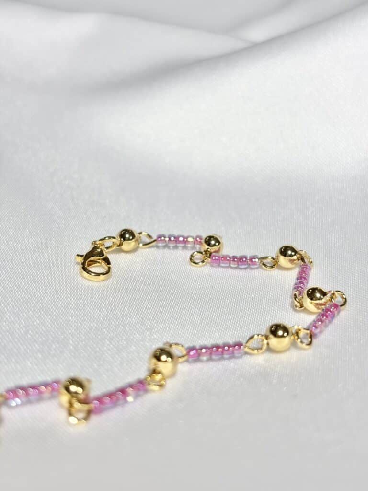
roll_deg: +2.1
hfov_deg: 28.0
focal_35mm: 52
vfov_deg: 36.8
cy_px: 246
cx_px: 184
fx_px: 737
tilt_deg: -23.6
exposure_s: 1/403
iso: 32
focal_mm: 5.96
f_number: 1.6
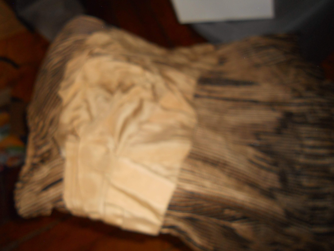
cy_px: 126
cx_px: 167
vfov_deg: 44.2
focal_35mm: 32
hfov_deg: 56.8
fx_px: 309
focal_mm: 5.8
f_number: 8.8
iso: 200
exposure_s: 1/25
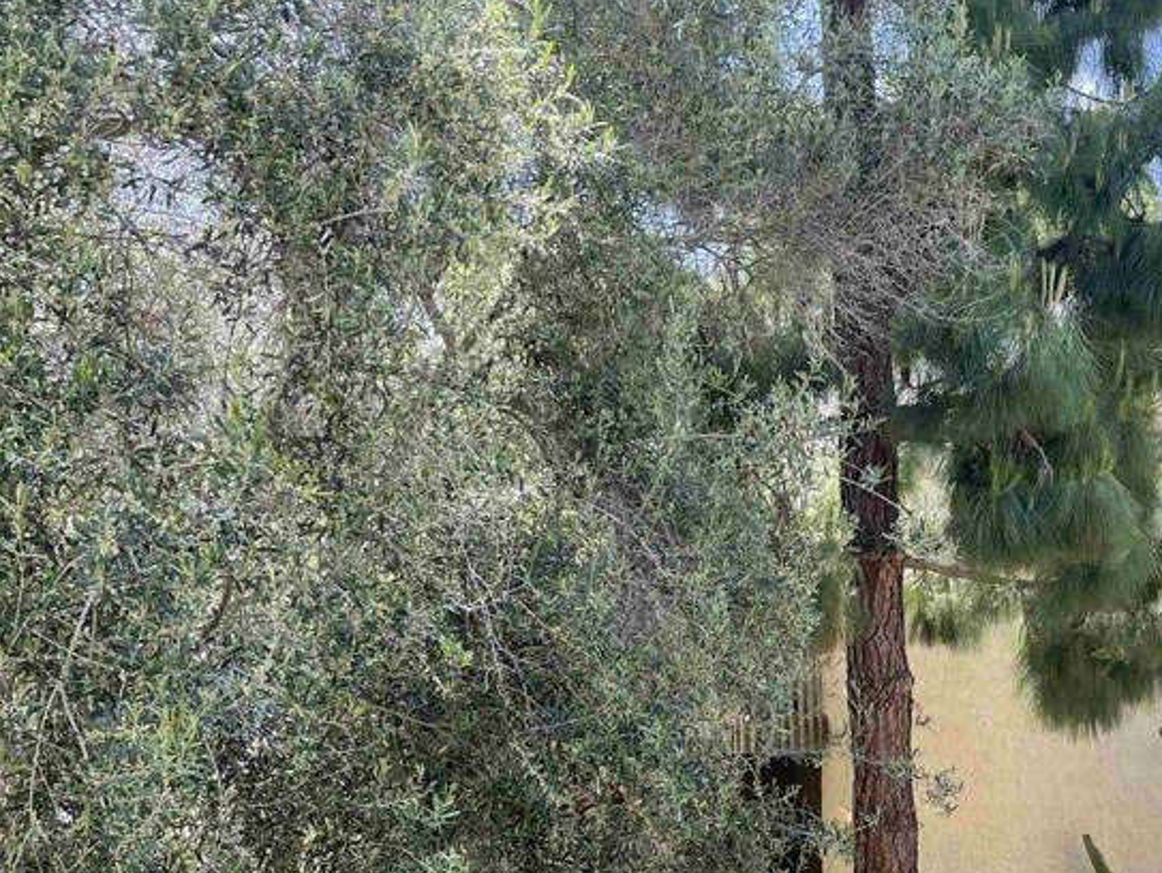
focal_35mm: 49
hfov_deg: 37.8
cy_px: 783
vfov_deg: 28.6
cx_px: 890
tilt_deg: -3.9
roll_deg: -1.2
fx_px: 1646
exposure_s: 1/672
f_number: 1.6
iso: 32
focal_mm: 5.1
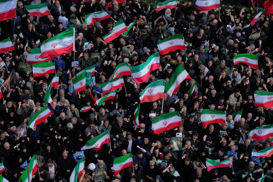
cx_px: 136
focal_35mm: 111
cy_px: 91
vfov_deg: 12.3
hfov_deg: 18.4
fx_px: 842
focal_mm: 111
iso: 1000
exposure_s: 1/1600
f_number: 9
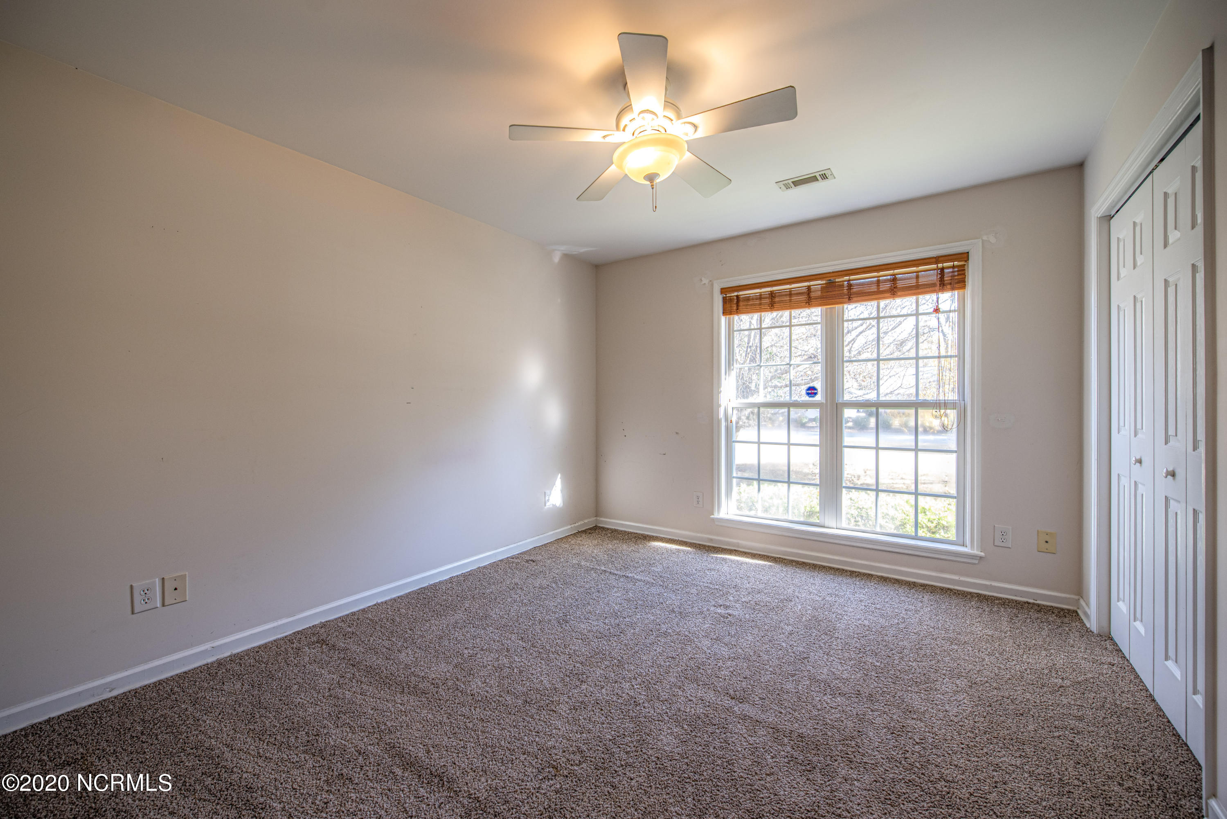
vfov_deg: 81.3
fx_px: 477
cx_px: 614
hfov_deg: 104.2
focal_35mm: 14
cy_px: 410
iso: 400
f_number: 4
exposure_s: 1/80
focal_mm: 14
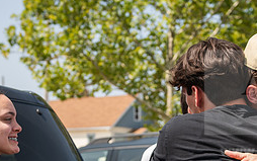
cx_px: 174
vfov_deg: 13.8
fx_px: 652
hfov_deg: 22.2
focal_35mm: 93
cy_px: 173
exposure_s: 1/400
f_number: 3.5
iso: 64
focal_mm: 40
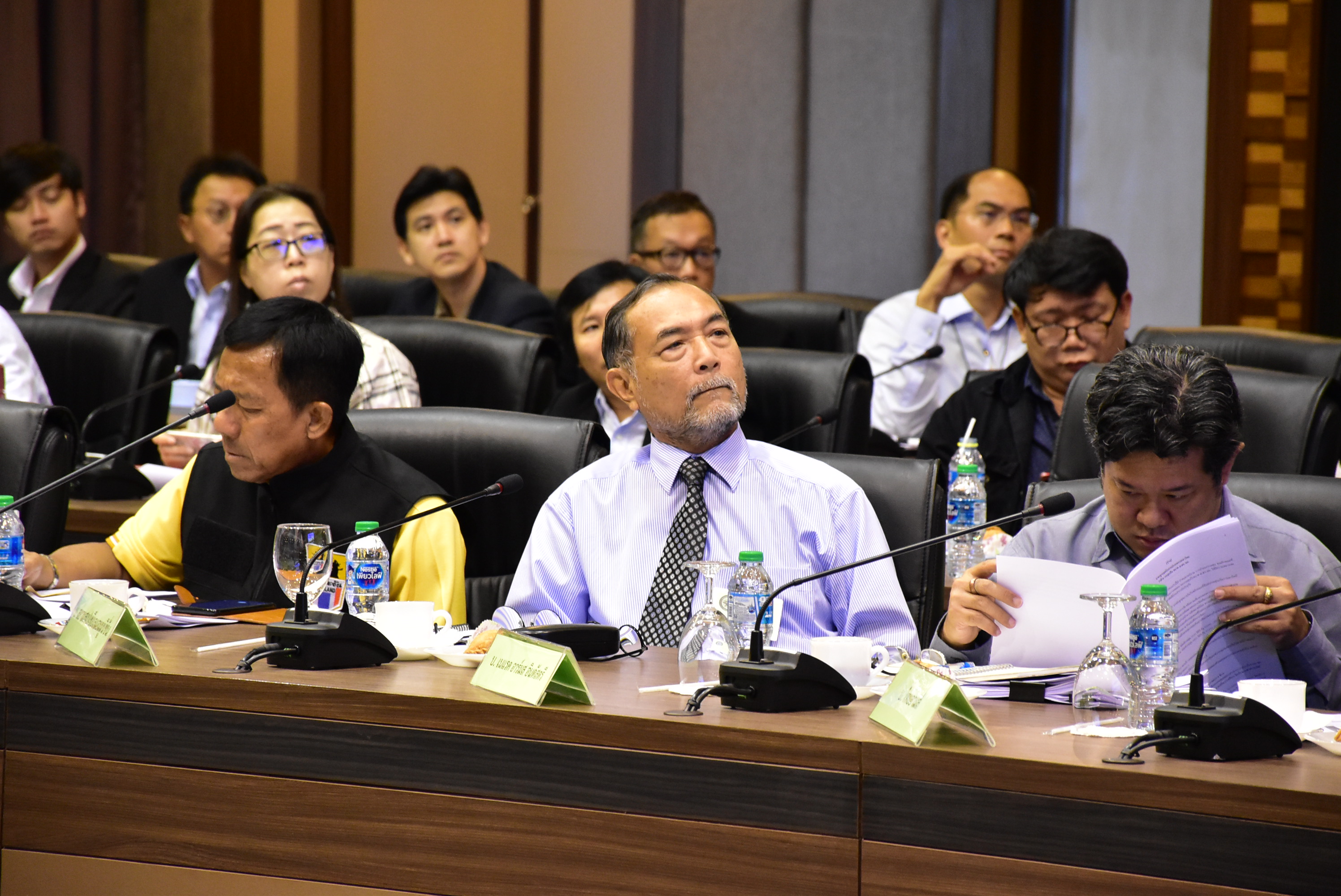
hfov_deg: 9.8
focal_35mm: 210
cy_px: 448
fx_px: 7828
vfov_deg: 6.6
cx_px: 670
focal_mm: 140
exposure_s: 1/40
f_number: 5.6
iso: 3200
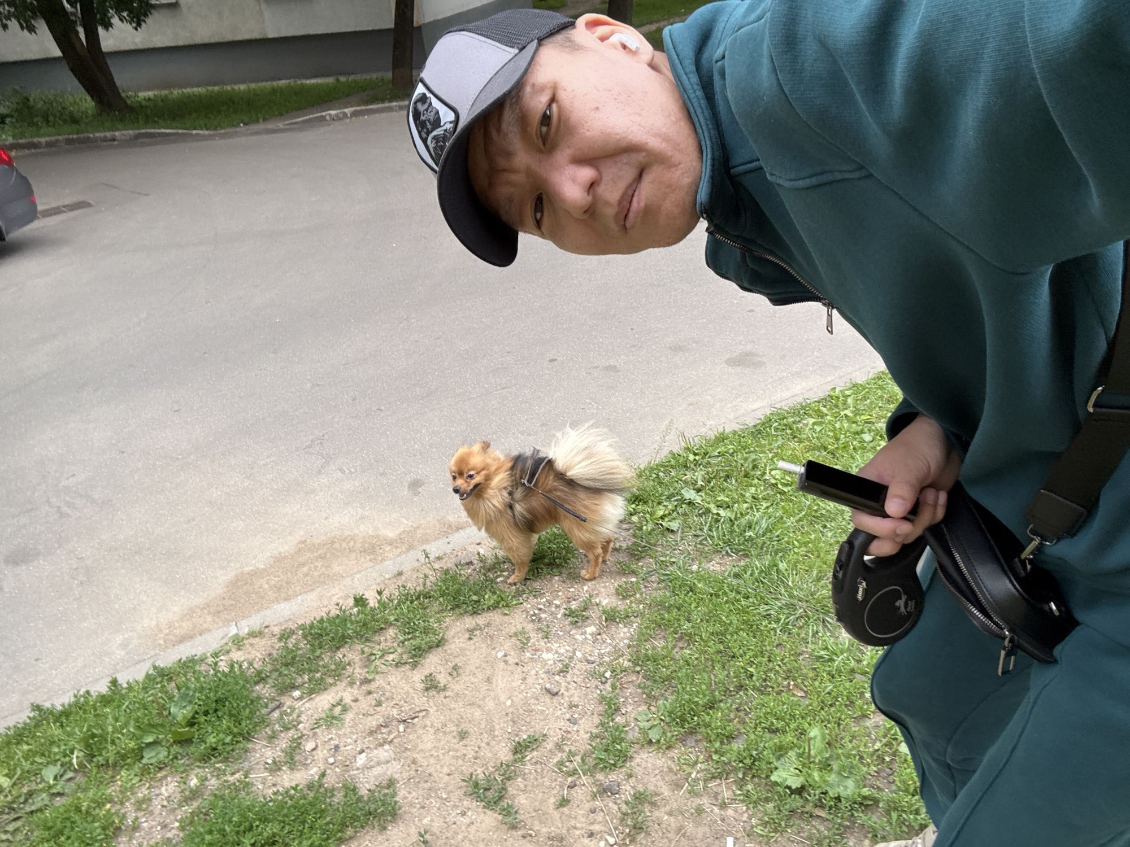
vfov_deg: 58.9
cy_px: 424
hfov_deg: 73.9
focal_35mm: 23
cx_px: 565
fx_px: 751
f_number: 1.9
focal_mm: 2.69
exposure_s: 1/122
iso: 40
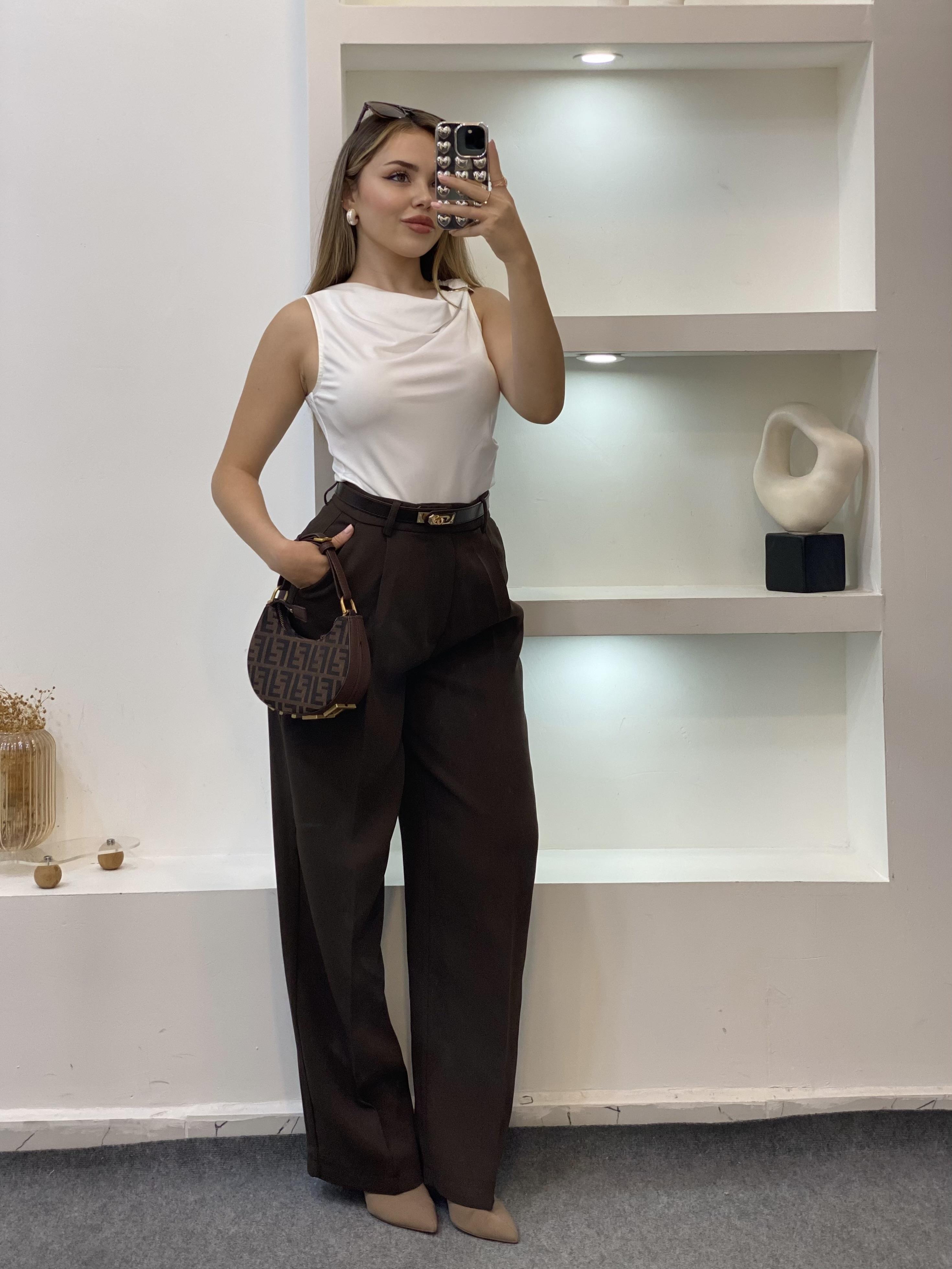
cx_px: 476
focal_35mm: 52
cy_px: 634
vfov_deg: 36.8
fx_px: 1907
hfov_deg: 28.0
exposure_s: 1/100
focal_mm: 6
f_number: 2
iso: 80
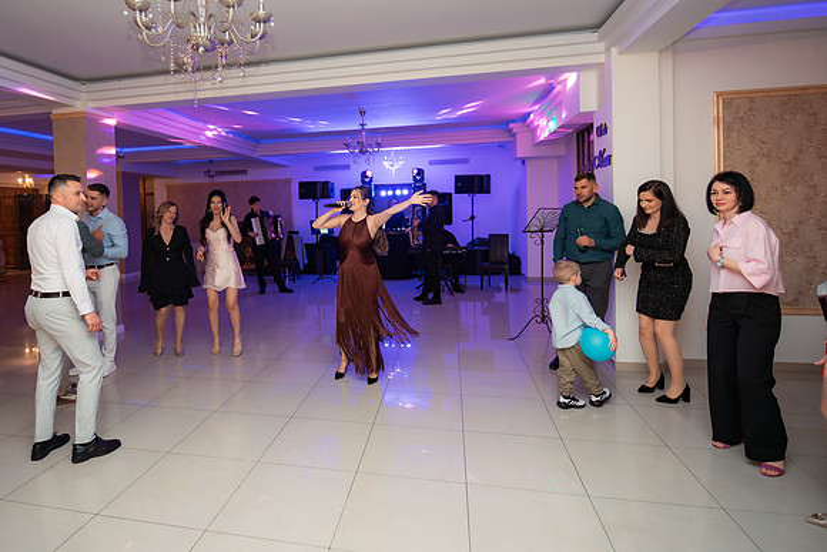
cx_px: 343
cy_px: 229
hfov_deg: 83.4
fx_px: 458
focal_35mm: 20
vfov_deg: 61.8
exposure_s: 1/200
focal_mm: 17
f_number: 2.8
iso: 1600
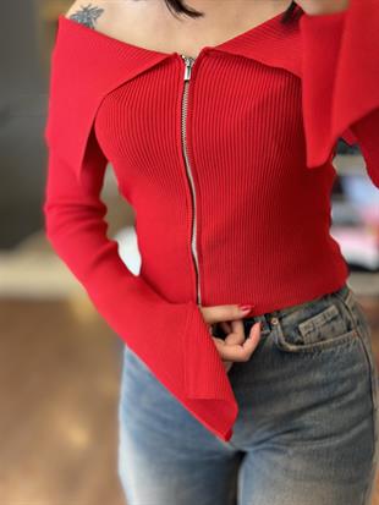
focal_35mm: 48
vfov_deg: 39.6
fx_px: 700
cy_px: 252
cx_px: 190
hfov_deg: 30.3
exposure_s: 1/91
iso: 125
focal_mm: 6.86
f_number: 1.78
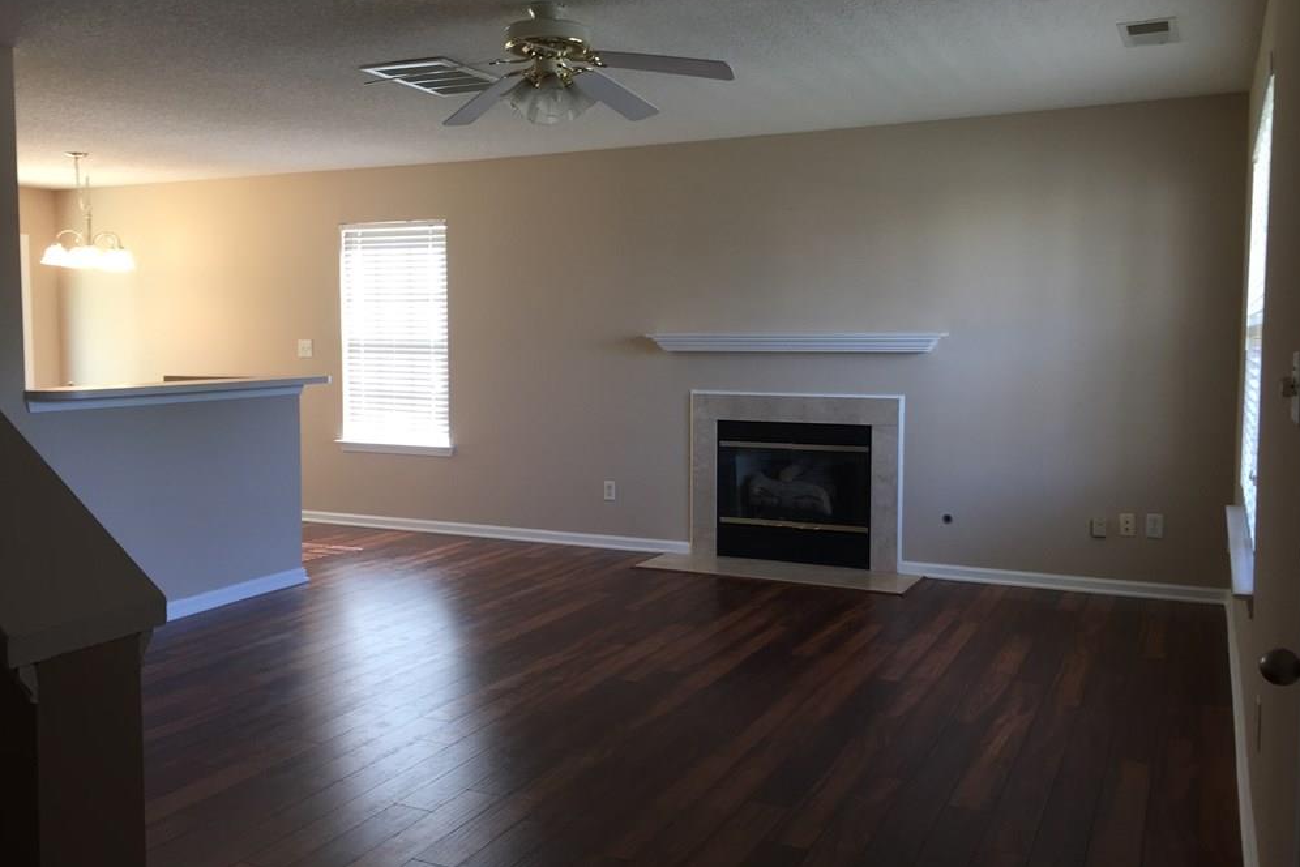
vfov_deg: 42.3
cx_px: 646
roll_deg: -0.6
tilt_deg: -3.1
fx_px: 1119
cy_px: 423
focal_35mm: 31
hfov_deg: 60.3
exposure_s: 1/30
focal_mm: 4.15
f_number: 2.2
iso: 40
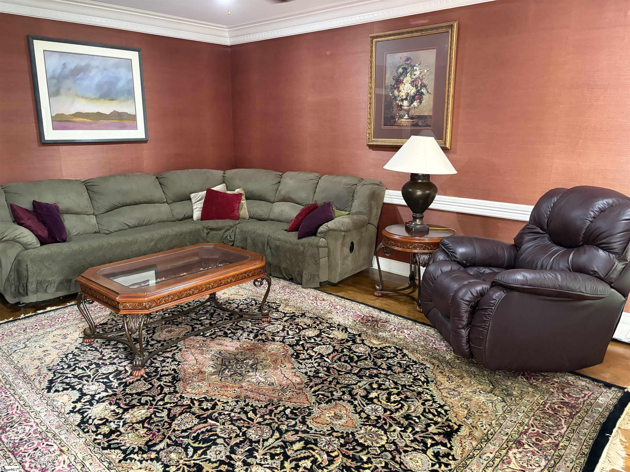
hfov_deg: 67.3
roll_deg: +0.0
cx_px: 315
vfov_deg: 53.1
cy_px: 236
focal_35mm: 26
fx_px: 473
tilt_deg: -12.8
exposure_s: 1/46
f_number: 1.6
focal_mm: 5.96
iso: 500
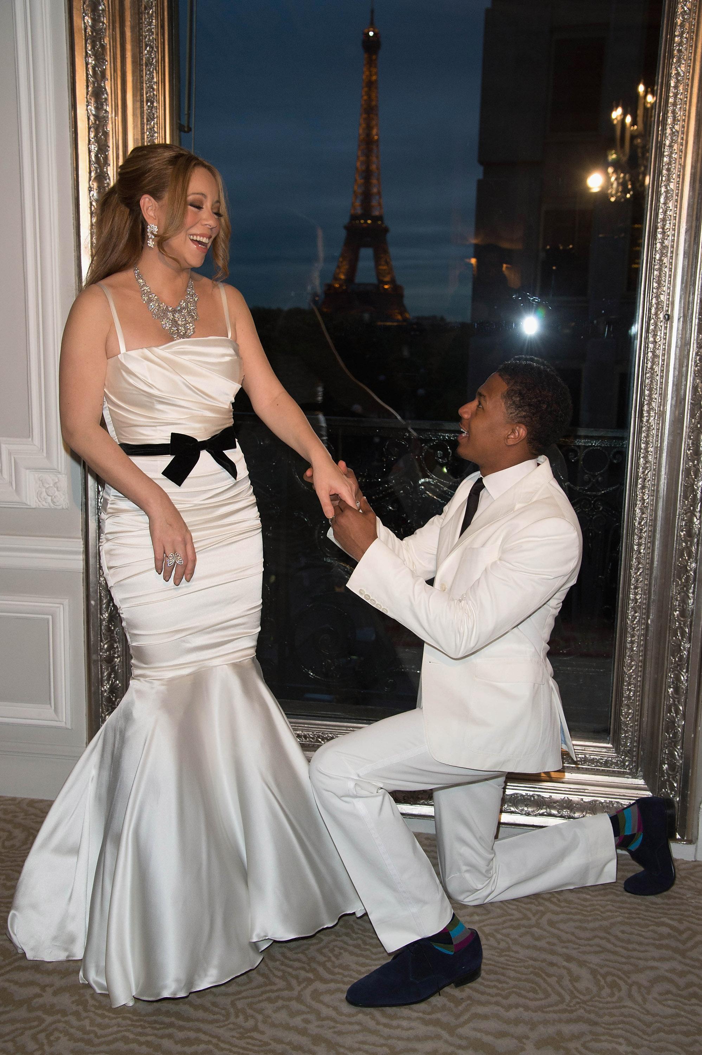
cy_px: 528
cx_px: 351
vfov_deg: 50.7
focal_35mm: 38
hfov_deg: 35.0
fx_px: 1113
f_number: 6.3
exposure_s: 1/125
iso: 1600
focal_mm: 38
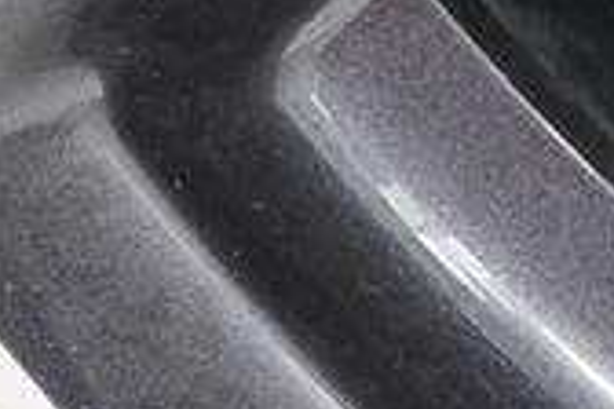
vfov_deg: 6.0
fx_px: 3888
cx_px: -128
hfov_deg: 8.9
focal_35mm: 228
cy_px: 97
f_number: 5.6
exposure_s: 1/60
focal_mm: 40
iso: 1250
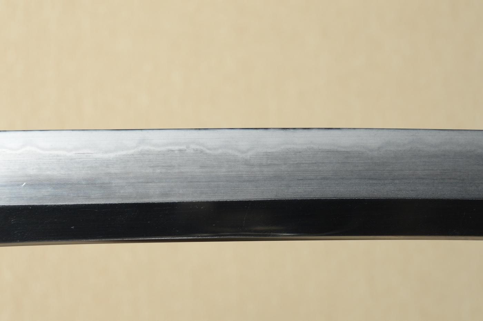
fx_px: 1709
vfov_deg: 10.7
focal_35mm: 128
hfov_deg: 16.1
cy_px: 160
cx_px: 242
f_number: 11
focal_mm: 85
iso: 400
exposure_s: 1/2
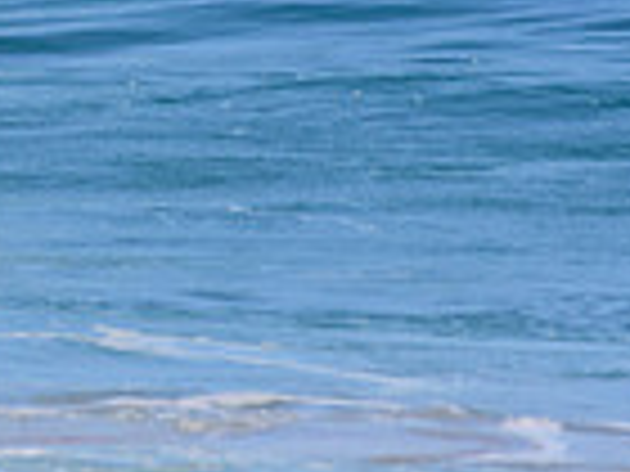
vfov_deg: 0.5
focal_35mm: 2985
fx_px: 54326
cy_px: -371
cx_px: -450
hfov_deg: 0.7
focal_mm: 500
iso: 220
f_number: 5.6
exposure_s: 1/2000
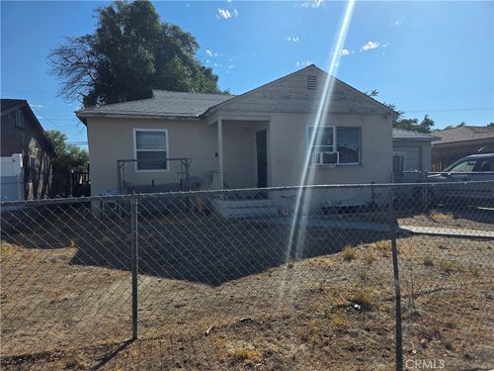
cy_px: 186
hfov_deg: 73.9
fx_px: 328
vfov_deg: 58.9
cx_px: 247
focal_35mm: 23
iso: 80
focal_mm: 6.3
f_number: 1.7
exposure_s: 1/7061
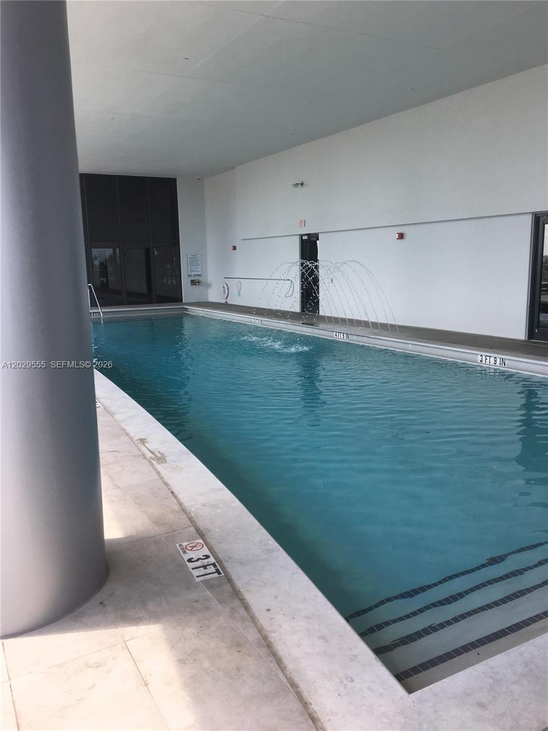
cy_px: 366
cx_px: 274
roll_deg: +1.6
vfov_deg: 61.7
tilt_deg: -9.5
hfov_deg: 48.2
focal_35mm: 29
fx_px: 612
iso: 25
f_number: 2.2
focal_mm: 4.15
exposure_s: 1/311
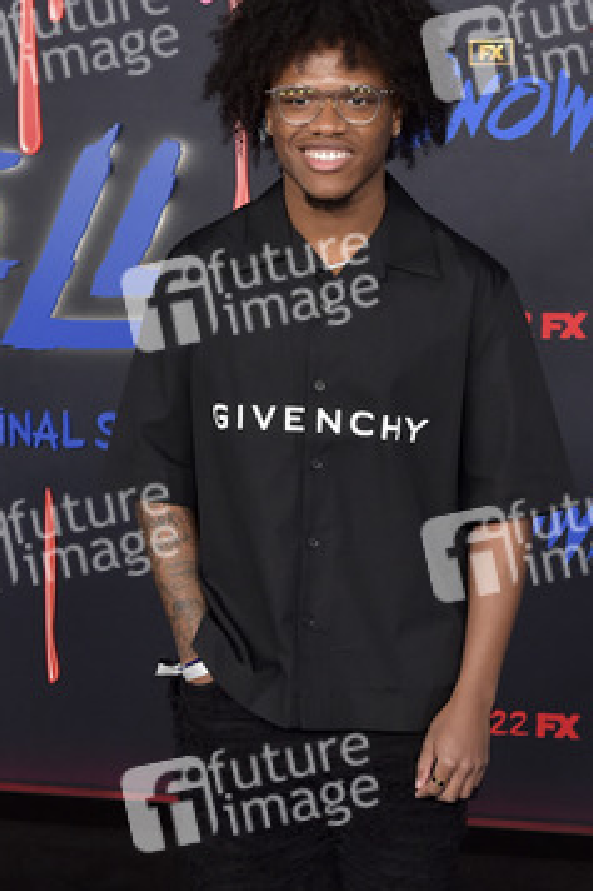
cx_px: 324
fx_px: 1335
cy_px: 418
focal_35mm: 54
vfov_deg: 36.9
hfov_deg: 25.0
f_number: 6.3
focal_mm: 48
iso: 2000
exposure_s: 1/250
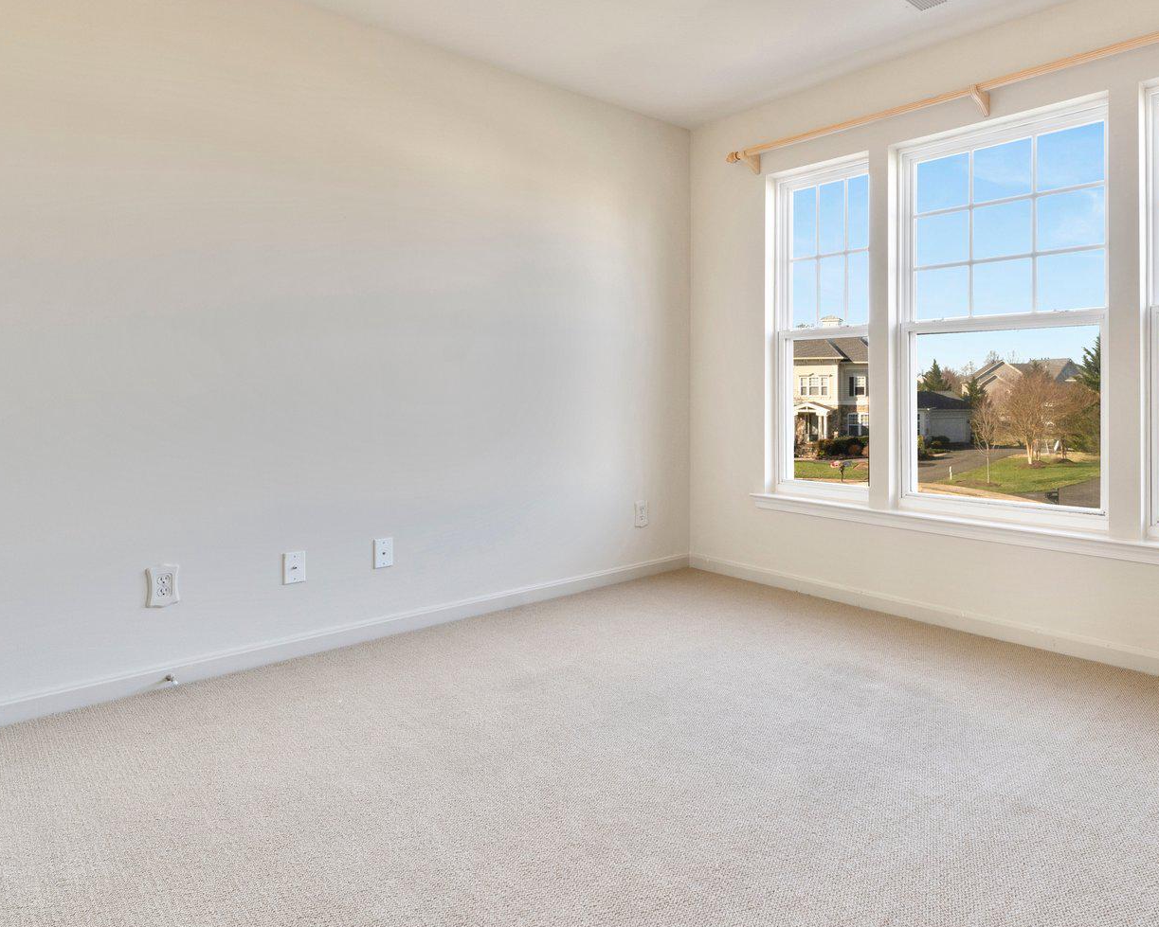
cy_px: 374
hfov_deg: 73.0
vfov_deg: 62.6
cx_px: 763
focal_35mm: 22
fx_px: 755
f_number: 8
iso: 640
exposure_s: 1/30
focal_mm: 14
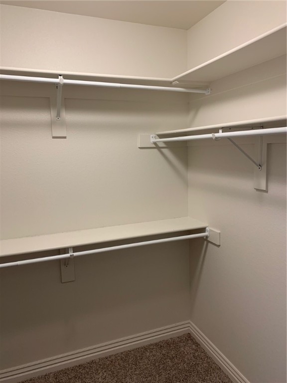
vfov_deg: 67.3
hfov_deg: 53.1
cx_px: 144
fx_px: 287
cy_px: 192
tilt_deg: -6.2
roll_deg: +1.4
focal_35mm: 26
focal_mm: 4.25
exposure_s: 1/60
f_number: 1.8
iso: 125
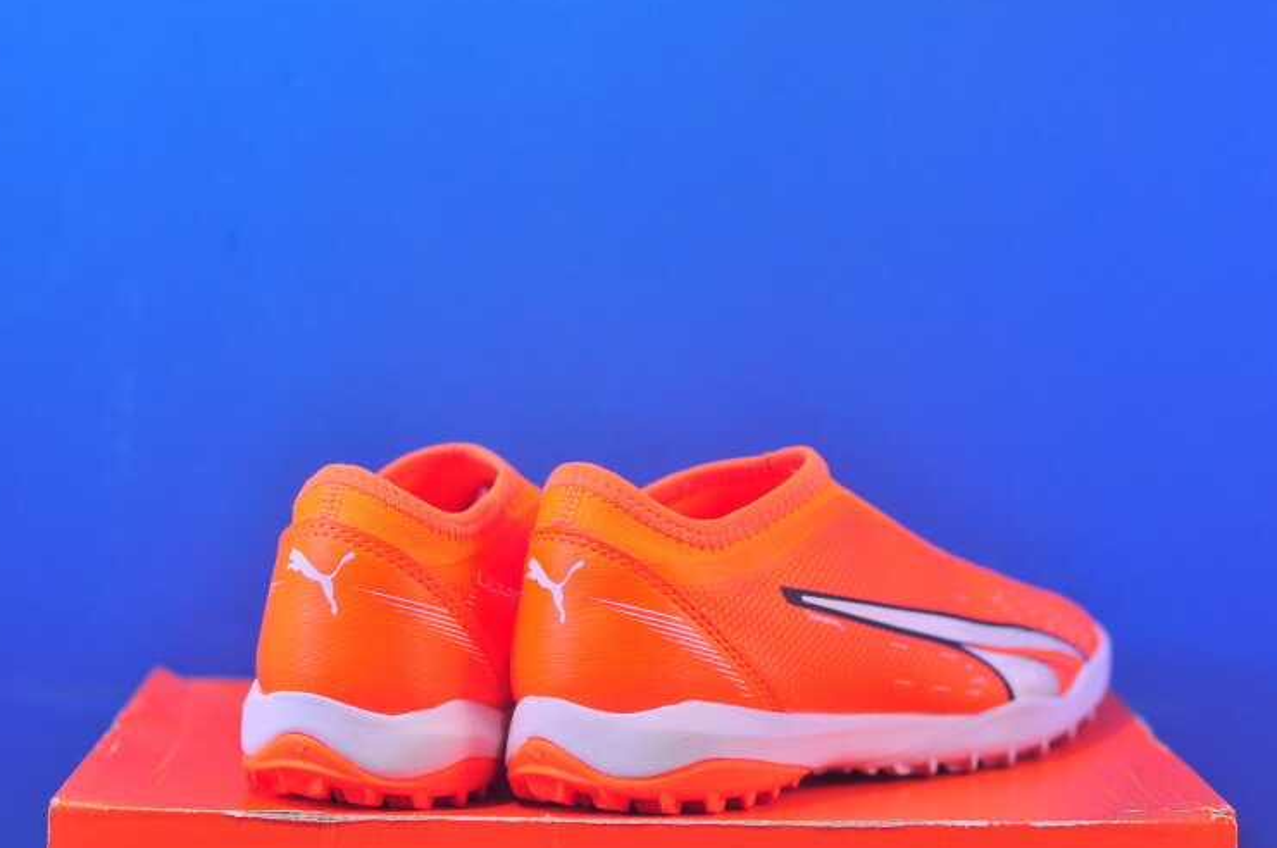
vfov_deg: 16.8
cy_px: 447
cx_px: 634
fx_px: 2869
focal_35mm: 81
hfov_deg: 25.1
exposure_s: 1/320
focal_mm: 50
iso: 250
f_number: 2.5
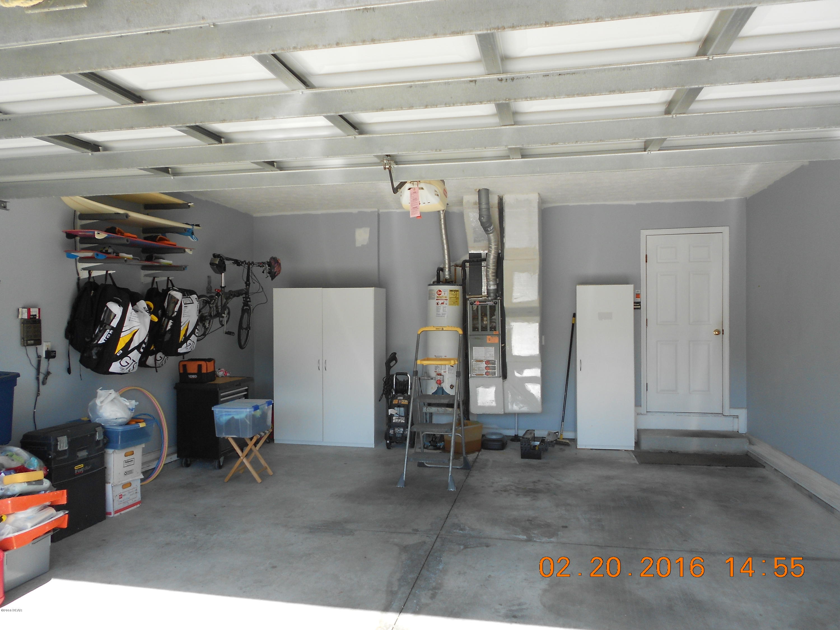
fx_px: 631
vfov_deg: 53.1
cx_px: 420
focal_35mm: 26
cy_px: 315
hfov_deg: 67.3
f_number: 3.2
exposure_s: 1/160
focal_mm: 4.6
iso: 80
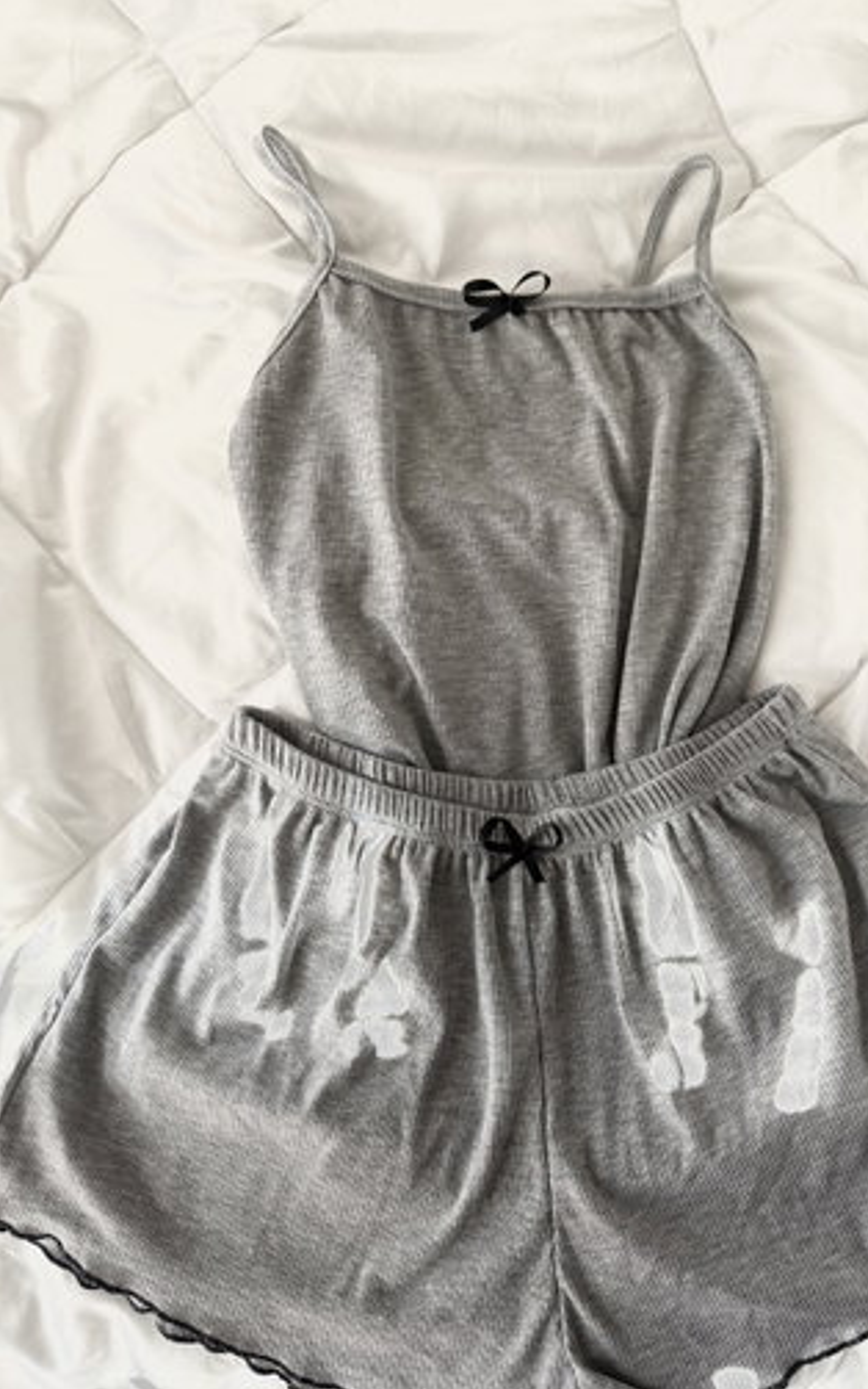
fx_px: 1021
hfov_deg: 45.6
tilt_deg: -83.9
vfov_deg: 68.3
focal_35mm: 27
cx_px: 550
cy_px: 732
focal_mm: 6.76
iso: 200
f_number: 1.78
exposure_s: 1/122
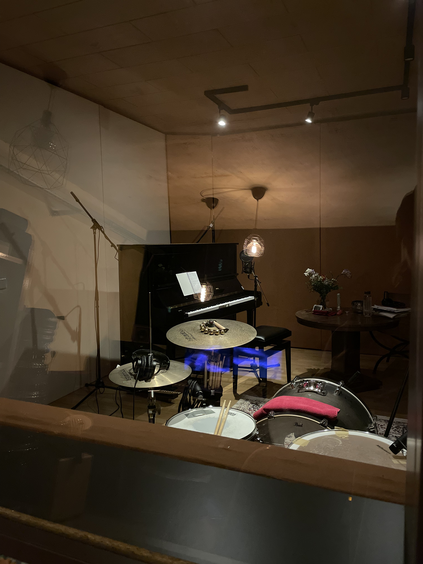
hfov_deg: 53.1
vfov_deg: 67.3
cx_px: 212
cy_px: 282
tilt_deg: -5.7
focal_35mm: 26
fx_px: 424
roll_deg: +0.9
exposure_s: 1/23
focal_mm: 4.2
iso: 1000
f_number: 1.6
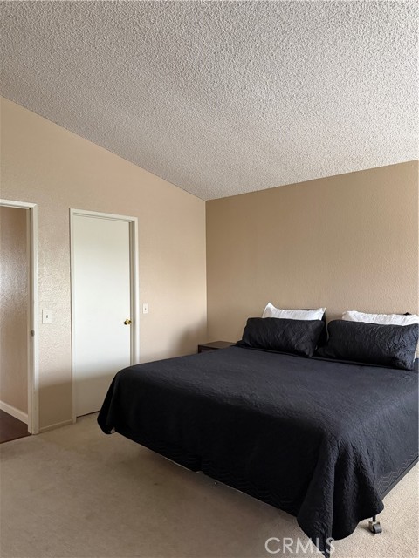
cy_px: 279
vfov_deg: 71.6
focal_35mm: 24
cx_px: 210
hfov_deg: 56.8
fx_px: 387
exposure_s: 1/40
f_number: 1.78
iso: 640
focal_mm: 6.76
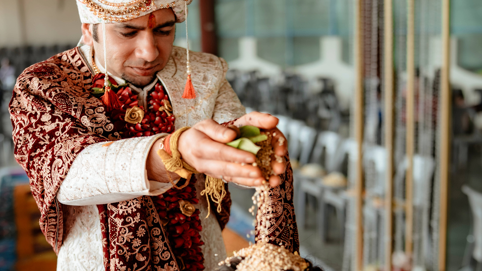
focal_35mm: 56
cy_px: 191
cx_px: 238
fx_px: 716
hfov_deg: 37.2
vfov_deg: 21.3
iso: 250
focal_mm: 35
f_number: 2.2
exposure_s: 1/400
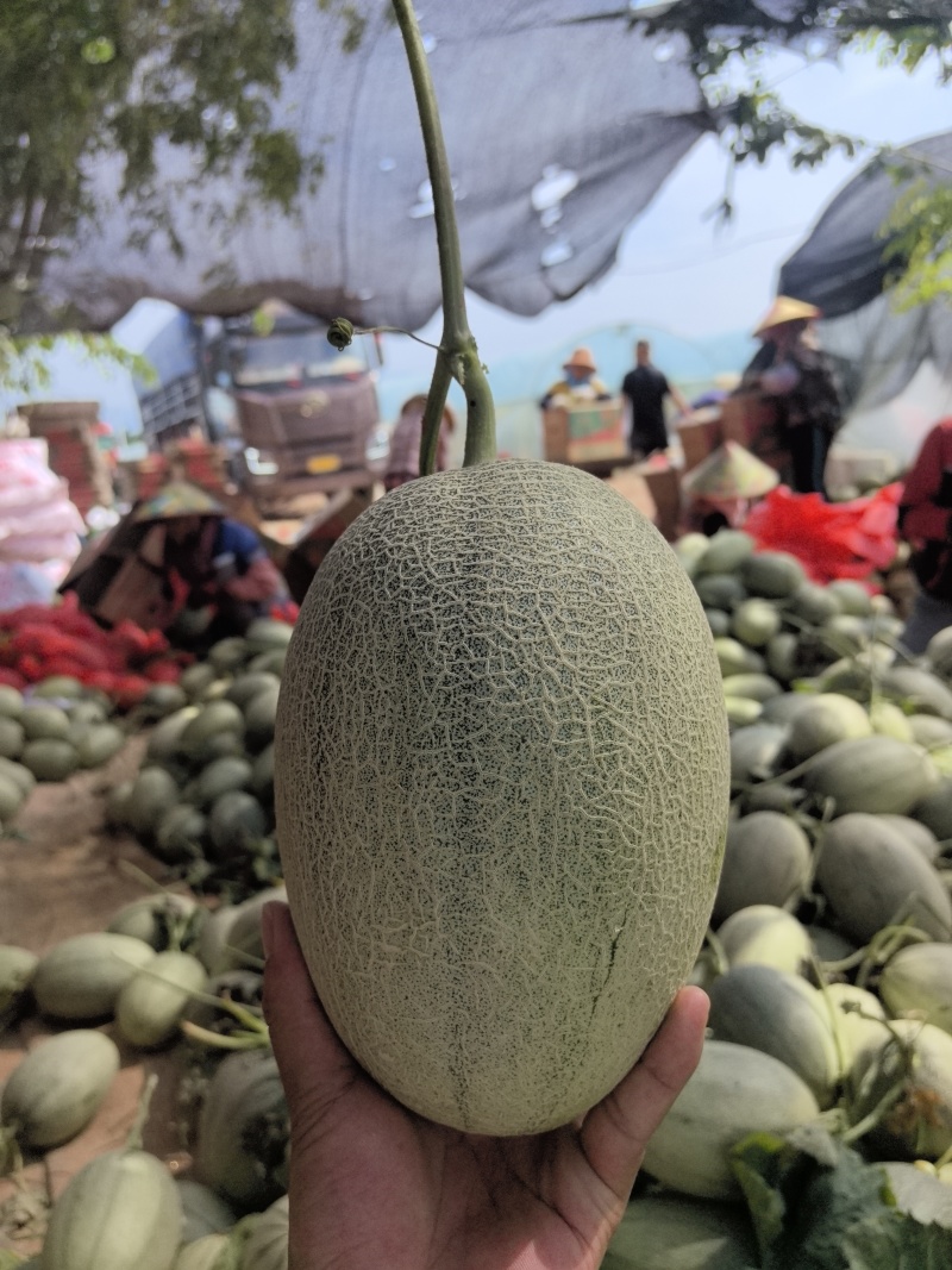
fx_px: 990
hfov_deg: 51.3
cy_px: 635
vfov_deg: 65.3
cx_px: 476
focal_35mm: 27
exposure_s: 1/2740
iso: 50
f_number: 2
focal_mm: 5.75
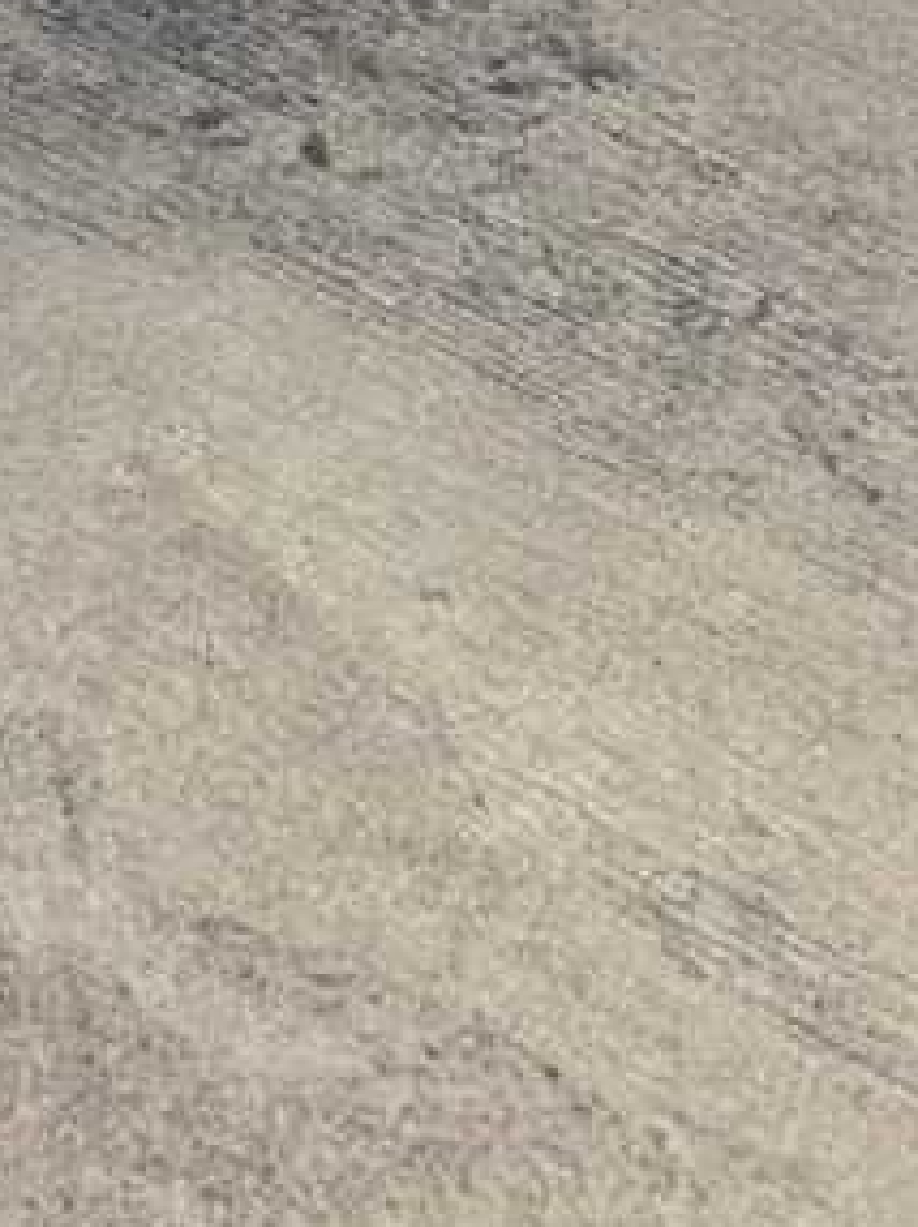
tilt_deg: -6.0
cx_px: -781
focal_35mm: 172
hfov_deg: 8.3
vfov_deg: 8.4
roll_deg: +1.3
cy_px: -3110
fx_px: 6091
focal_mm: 6.76
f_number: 1.78
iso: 80
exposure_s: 1/5814
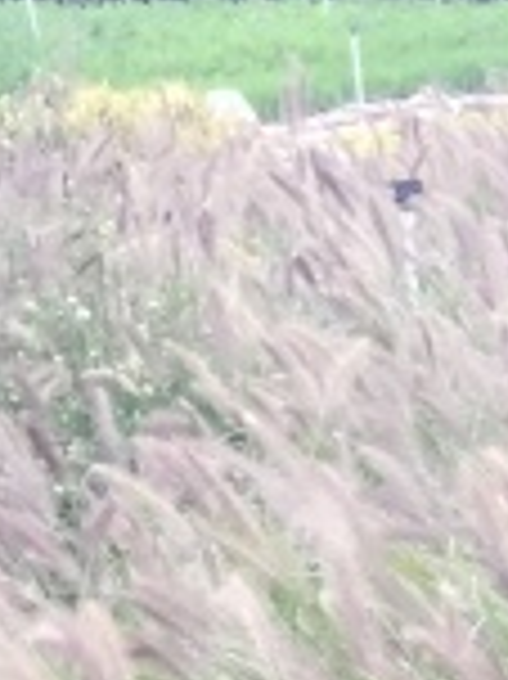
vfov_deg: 8.0
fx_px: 4017
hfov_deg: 6.6
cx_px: 1466
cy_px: 2182
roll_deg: +0.4
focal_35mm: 205
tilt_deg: -28.2
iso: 32
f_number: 2.2
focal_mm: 4.15
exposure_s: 1/494
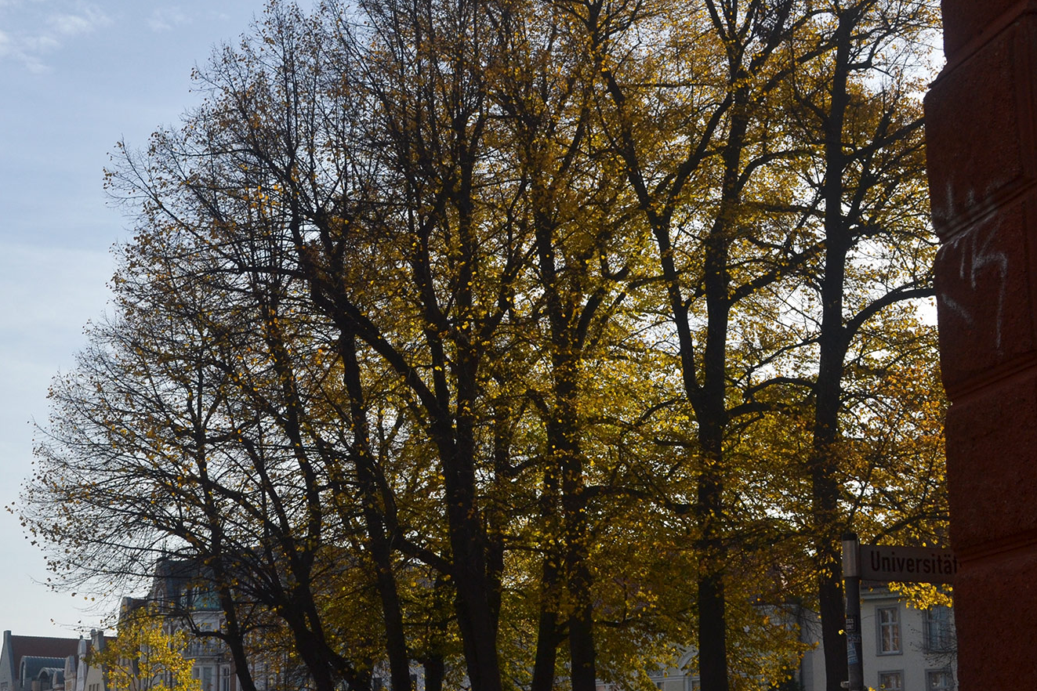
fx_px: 1872
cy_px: 437
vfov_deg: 20.9
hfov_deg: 30.6
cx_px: 294
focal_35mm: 65
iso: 200
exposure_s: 1/500
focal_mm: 28
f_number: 11
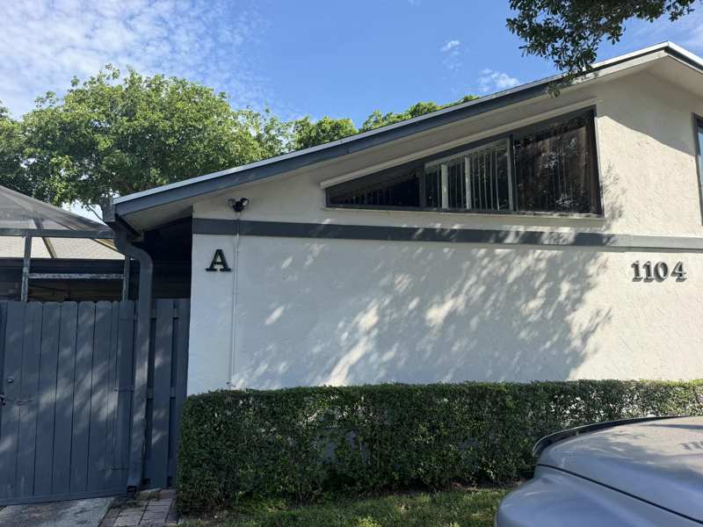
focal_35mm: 24
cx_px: 352
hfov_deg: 71.6
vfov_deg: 56.8
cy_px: 264
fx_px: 487
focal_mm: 6.76
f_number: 1.78
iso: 80
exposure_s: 1/1855
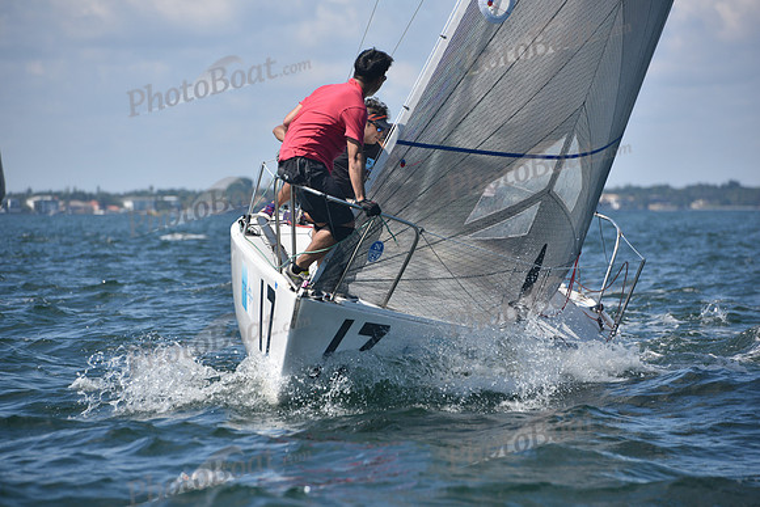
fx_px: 4223
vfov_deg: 6.9
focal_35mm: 200
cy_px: 254
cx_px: 380
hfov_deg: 10.3
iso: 250
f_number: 5.6
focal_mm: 200
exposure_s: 1/1000
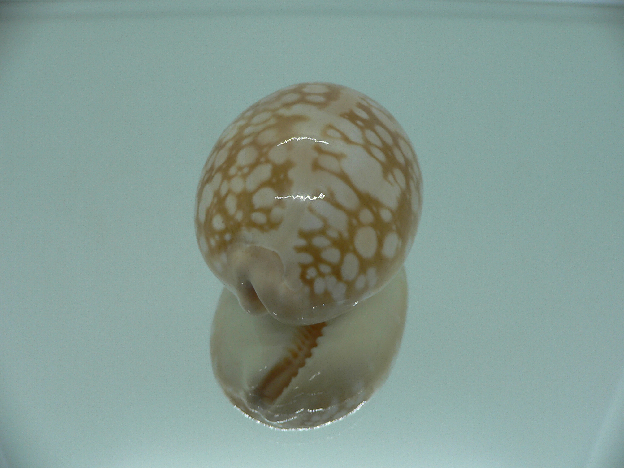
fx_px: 631
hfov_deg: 52.6
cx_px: 312
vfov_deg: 40.7
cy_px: 234
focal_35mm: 35
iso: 80
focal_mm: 4.6
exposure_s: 1/60
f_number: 2.8
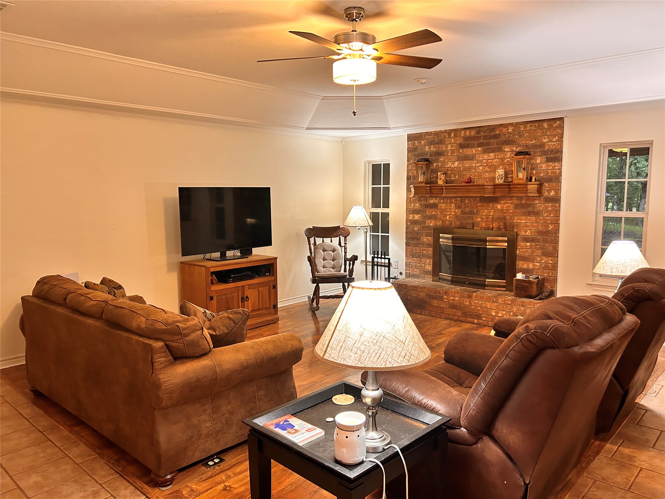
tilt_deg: -6.8
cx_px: 332
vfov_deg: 53.1
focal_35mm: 26
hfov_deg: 67.3
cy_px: 250
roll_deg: -0.1
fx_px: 499
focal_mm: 5.7
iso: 250
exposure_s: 1/60
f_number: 1.5
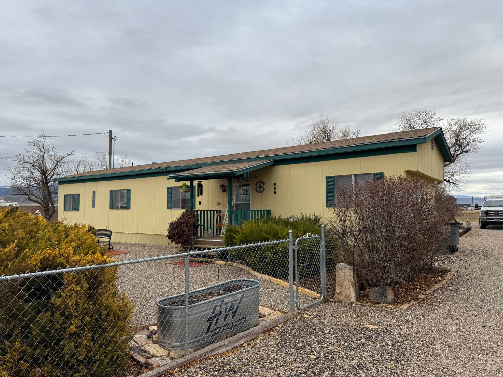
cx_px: 252
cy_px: 188
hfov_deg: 71.6
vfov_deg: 56.8
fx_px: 349
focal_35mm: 24
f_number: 1.78
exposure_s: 1/2169
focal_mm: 6.76
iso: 80
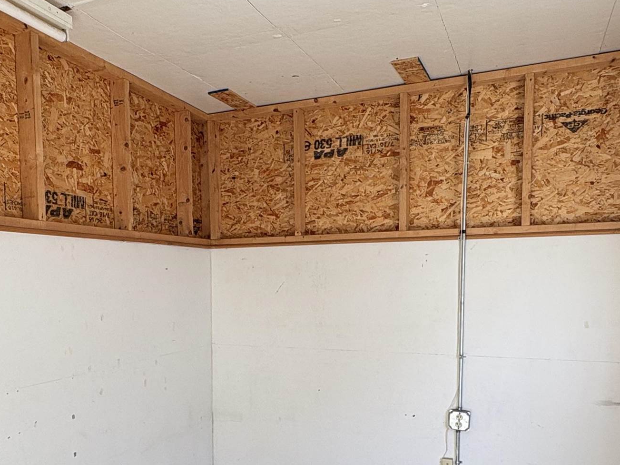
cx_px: 248
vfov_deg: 41.9
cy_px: 336
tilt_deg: -4.8
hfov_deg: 55.0
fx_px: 591
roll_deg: +1.4
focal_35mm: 33
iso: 50
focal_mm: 2.22
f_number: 2.2
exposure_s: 1/99
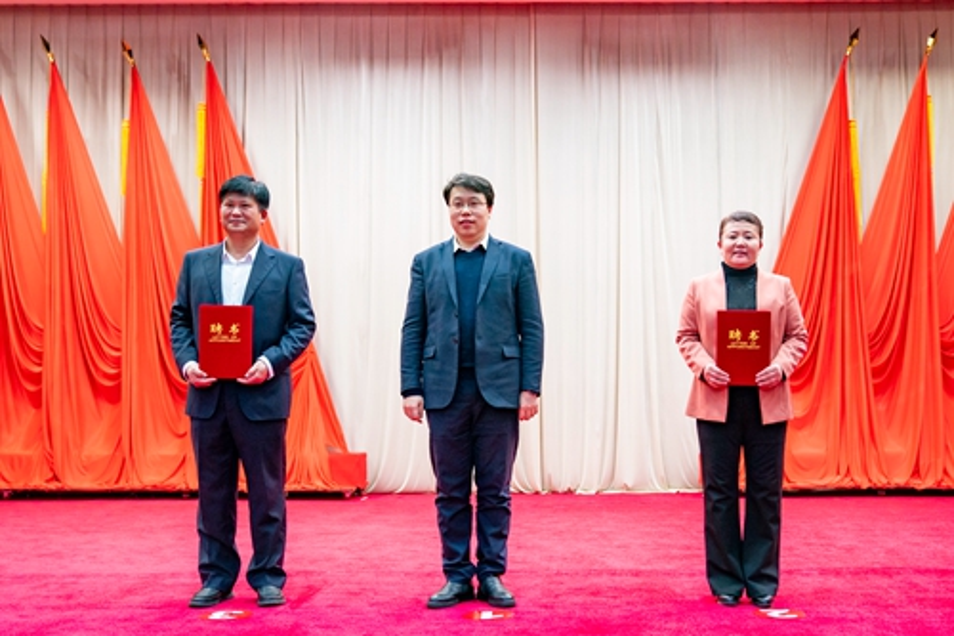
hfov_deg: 58.7
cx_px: 477
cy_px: 318
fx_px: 848
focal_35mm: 32
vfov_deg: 41.1
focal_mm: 32
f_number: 4
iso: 2000
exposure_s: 1/200
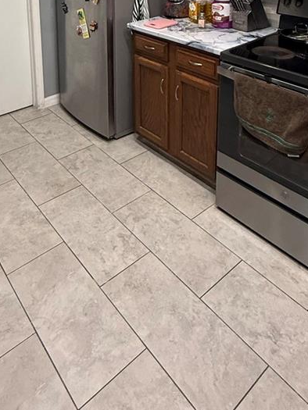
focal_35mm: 32
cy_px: -3
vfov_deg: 47.0
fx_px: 379
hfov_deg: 43.6
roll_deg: +1.0
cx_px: 106
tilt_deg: -9.3
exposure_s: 1/120
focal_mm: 2.22
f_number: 2.2
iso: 320
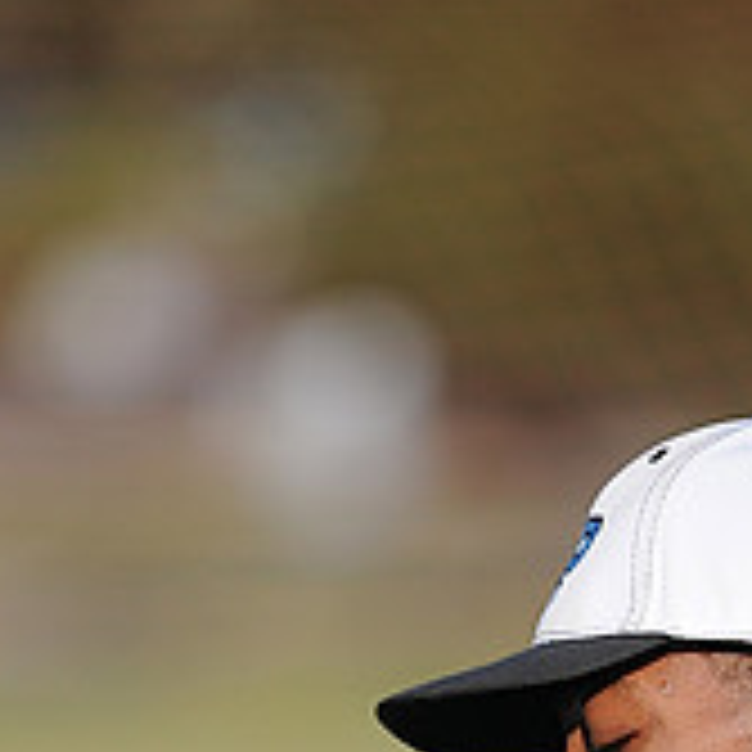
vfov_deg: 1.7
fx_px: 25364
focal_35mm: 1032
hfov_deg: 1.7
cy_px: 995
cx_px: 547
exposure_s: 1/1600
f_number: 4
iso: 200
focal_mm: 300
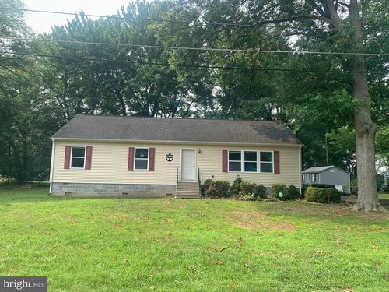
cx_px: 194
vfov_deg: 53.1
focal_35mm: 26
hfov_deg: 67.3
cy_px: 146
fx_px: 292
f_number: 1.8
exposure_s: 1/580
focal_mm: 4.25
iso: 25
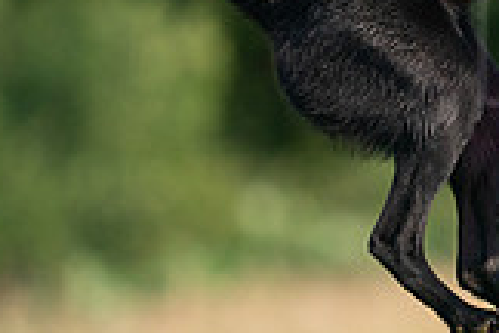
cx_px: 773
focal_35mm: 1544
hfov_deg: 1.3
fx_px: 21400
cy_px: 57
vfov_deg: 0.9
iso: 1250
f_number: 6.3
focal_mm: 430
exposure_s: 1/4000
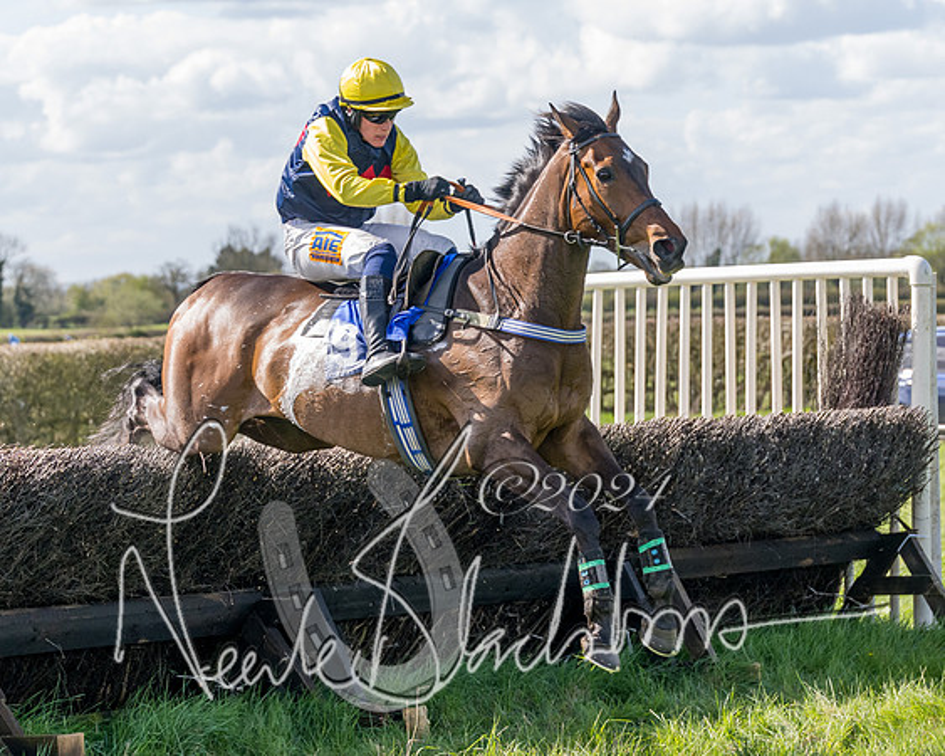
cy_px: 407
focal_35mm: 141
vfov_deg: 11.0
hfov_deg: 13.7
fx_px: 3931
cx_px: 536
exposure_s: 1/1600
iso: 400
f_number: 4
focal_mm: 70
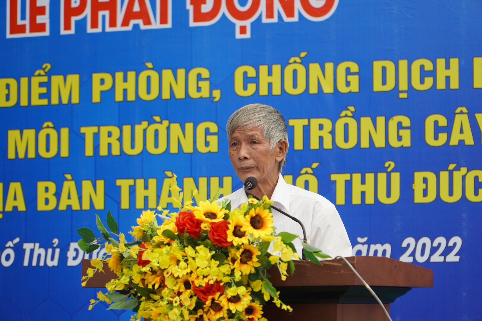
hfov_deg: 13.0
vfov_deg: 8.7
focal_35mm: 158
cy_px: 160
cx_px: 241
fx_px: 2108
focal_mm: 105
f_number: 4
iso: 250
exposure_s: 1/200
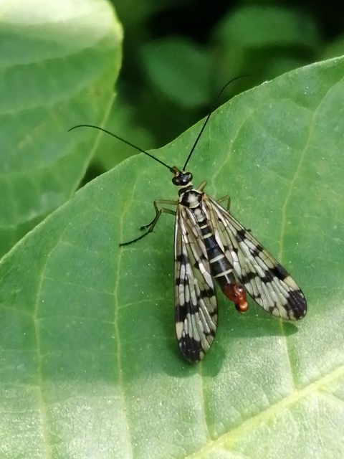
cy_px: 230
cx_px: 172
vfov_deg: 19.8
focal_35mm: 99
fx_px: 1312
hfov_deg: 14.9
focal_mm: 3.46
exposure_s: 1/100
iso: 50
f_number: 1.8
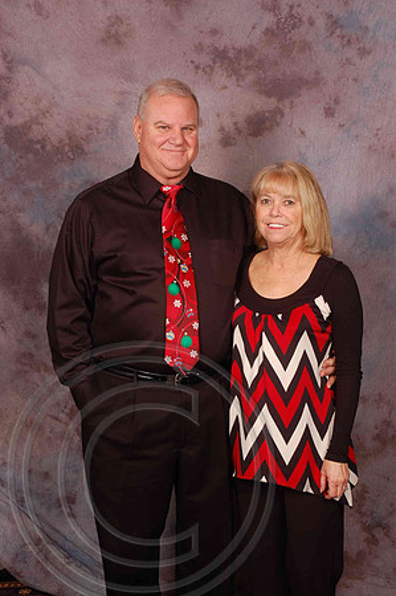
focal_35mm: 52
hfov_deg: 25.7
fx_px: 868
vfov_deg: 37.9
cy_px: 298
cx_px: 198
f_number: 10
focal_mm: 35
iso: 200
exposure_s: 1/125
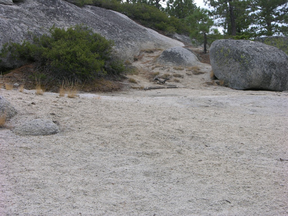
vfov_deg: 18.9
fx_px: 649
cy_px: 108
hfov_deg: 25.0
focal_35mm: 78
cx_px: 144
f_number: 5.4
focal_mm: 19.9
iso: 50
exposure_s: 1/200
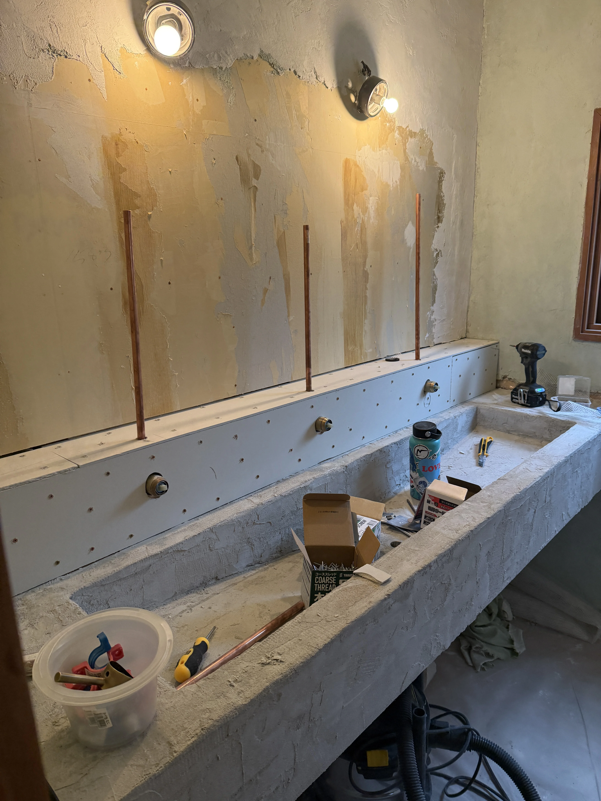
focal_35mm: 24
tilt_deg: -15.4
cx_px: 300
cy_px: 400
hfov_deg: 56.8
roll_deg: +1.4
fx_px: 556
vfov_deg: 71.6
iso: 200
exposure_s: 1/100
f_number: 1.78
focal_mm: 6.76
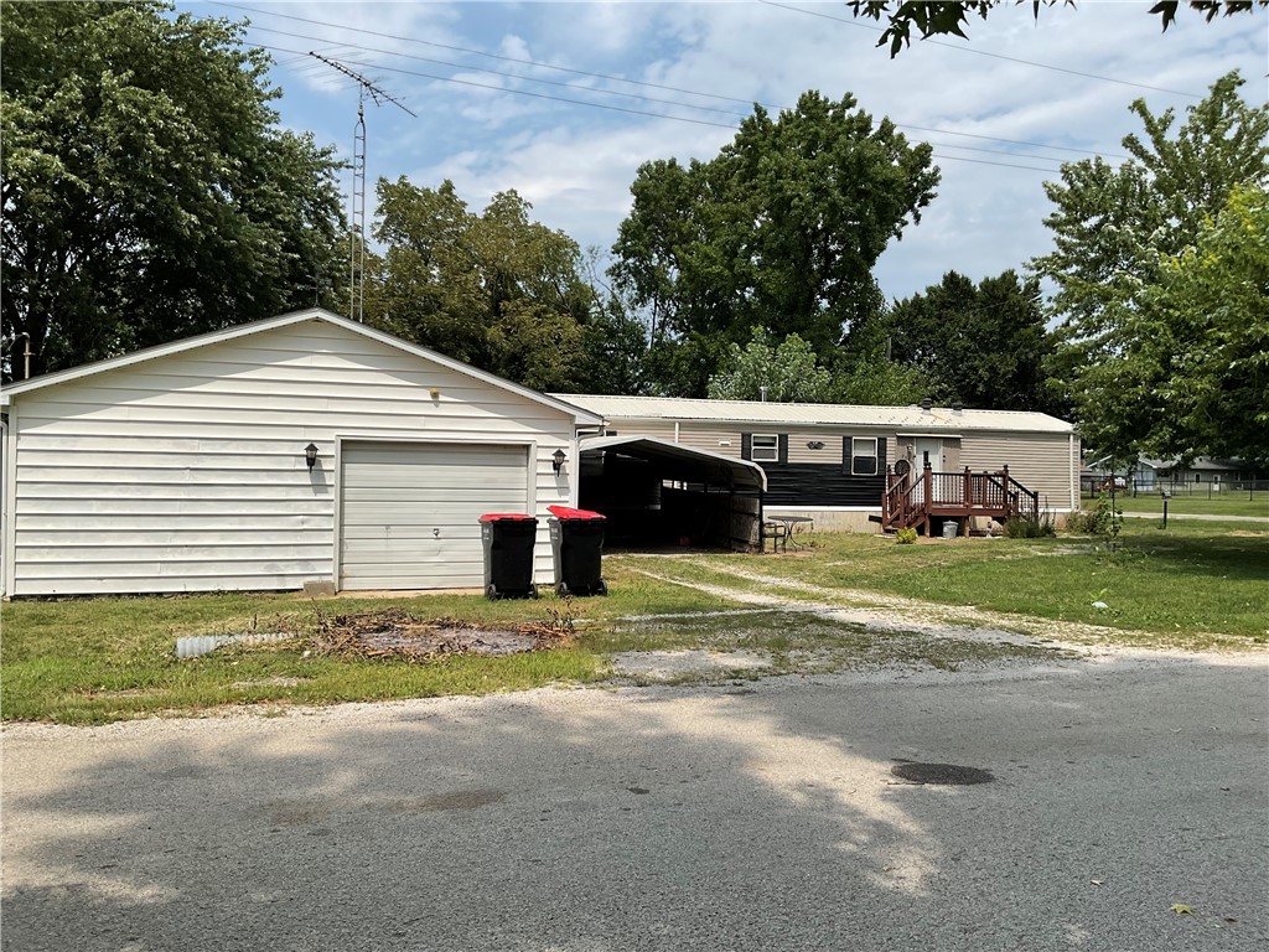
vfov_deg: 48.2
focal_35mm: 29
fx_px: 1063
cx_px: 634
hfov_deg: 61.7
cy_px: 476
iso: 16
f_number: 1.8
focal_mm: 3
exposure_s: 1/2227
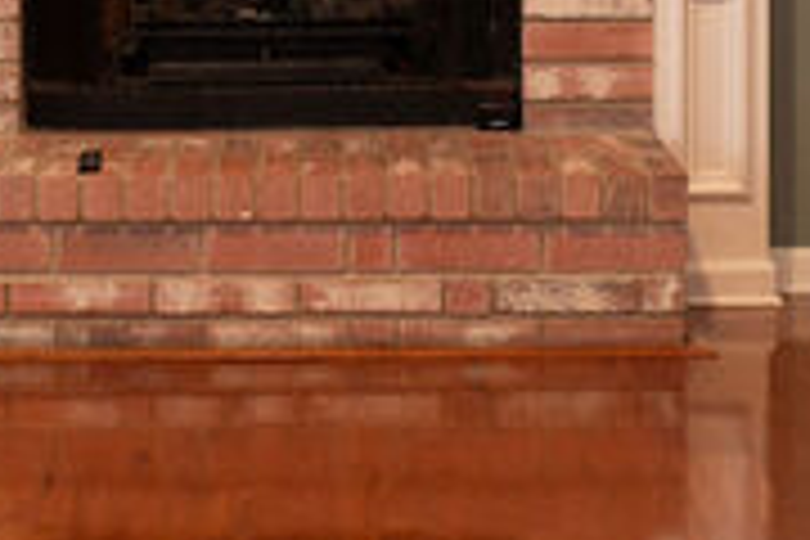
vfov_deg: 7.5
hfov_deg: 11.5
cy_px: -378
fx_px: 4005
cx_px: 292
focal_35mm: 178
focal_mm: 50
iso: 1250
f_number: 2.8
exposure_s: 1/125
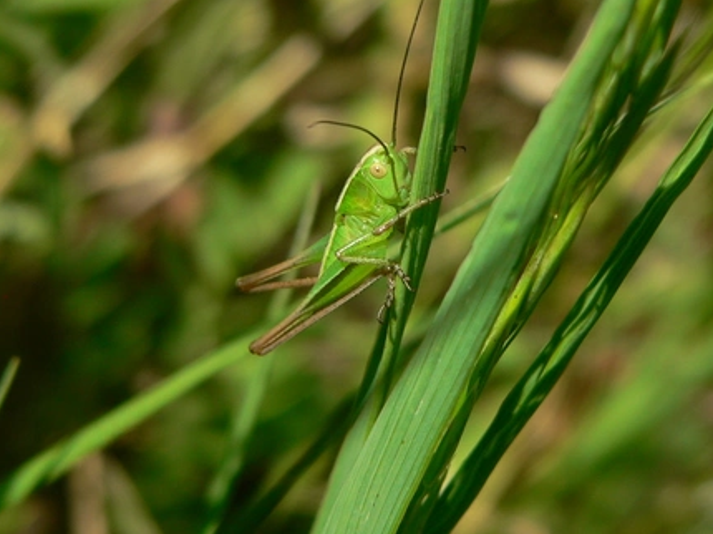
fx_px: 2759
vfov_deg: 11.1
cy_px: 222
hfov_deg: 14.7
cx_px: 383
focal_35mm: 134
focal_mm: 15
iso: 80
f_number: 4
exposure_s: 1/500
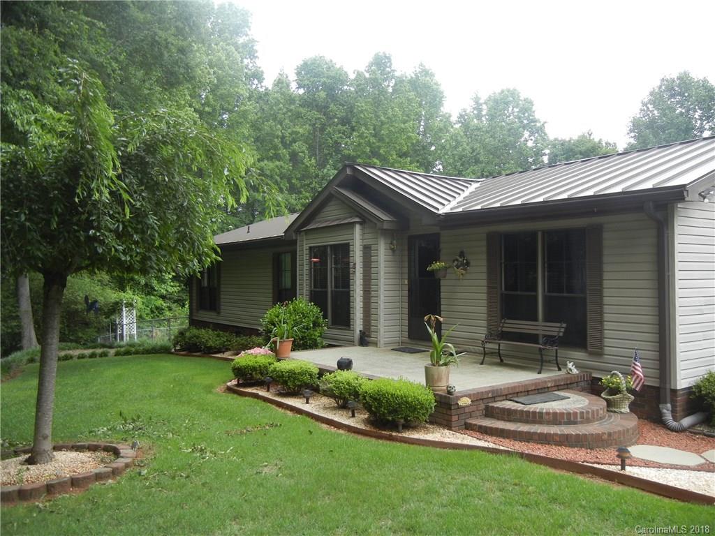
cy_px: 268
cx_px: 358
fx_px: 620
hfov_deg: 60.0
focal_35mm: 30
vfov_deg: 46.8
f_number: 3.5
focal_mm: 5.4
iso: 160
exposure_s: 1/245
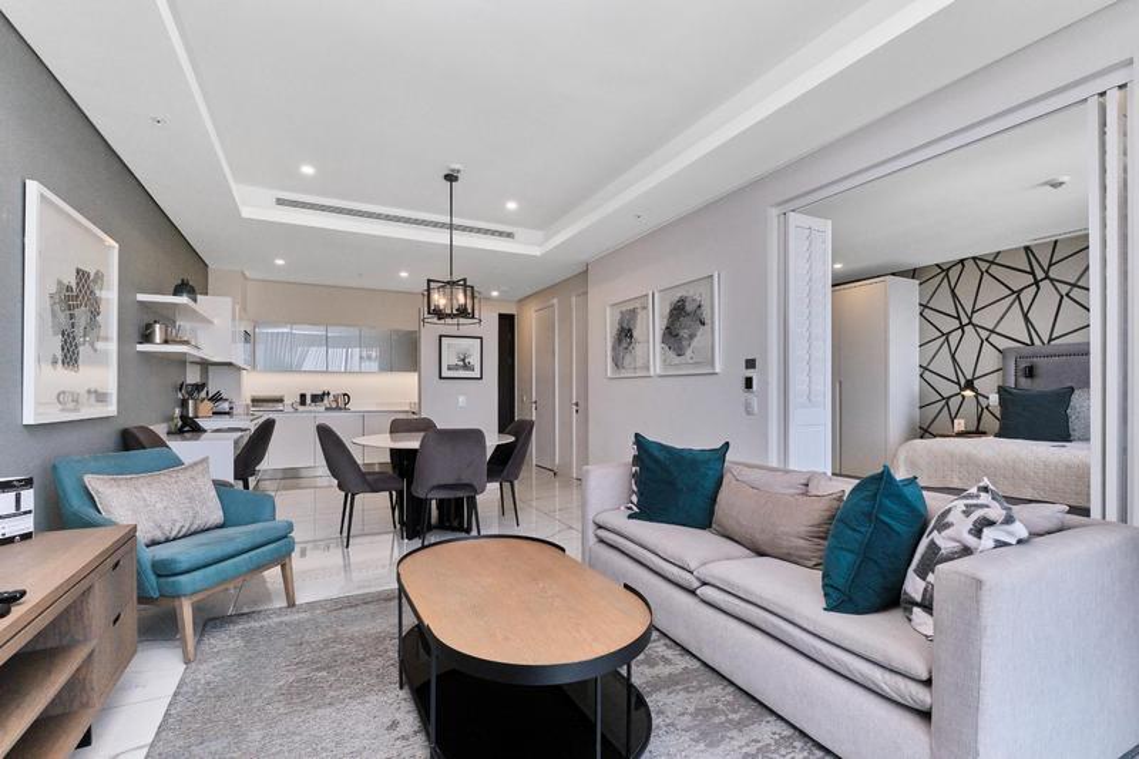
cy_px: 380
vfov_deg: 77.3
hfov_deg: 100.4
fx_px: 474
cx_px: 570
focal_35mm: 15
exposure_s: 1/100
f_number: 8
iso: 800
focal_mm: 10
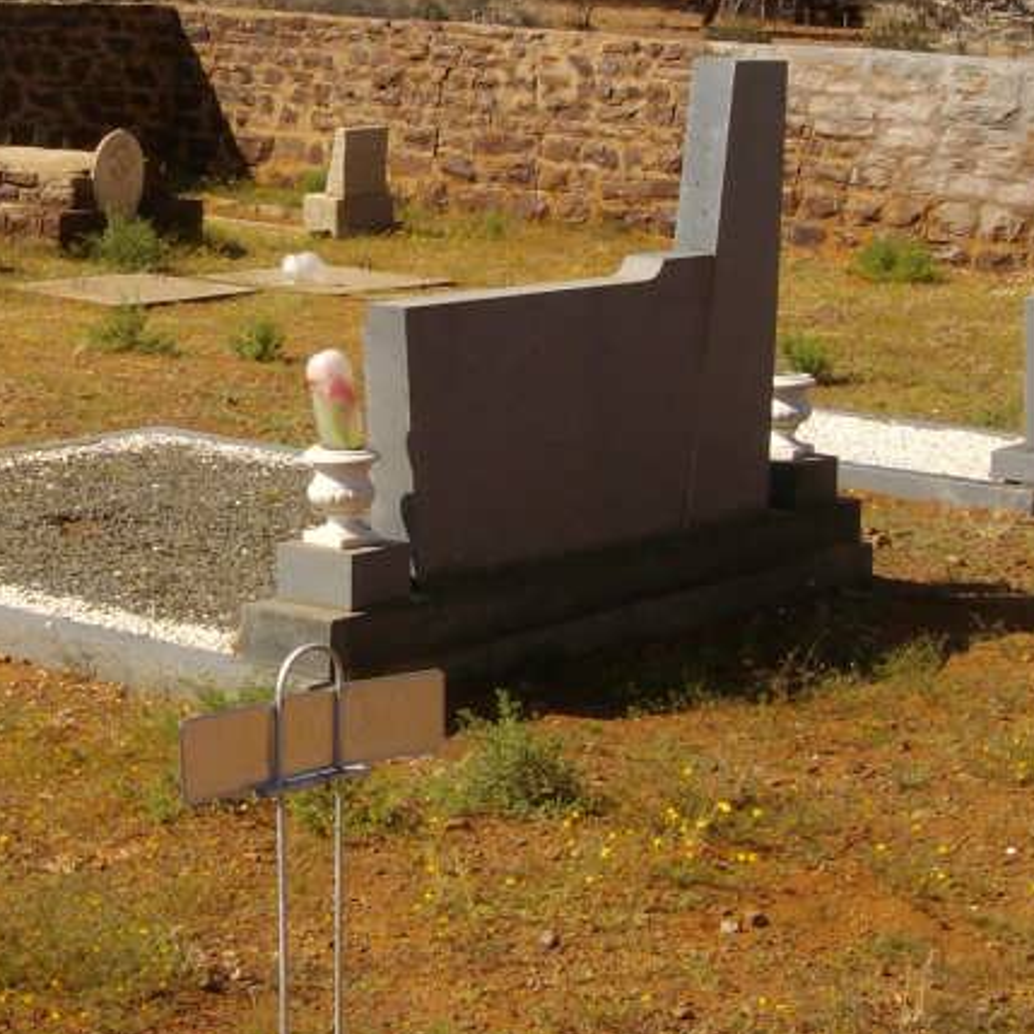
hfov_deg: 19.4
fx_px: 3008
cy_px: 147
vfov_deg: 19.2
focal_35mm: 89
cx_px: 313
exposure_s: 1/500
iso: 80
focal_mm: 6
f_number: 4.8
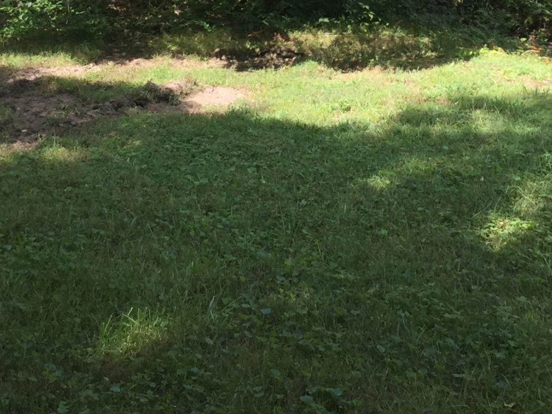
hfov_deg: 22.8
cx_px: 295
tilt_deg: -1.7
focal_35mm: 86
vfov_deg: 16.2
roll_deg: -2.2
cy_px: -138
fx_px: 1372
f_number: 2.4
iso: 25
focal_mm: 3.3
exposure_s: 1/236
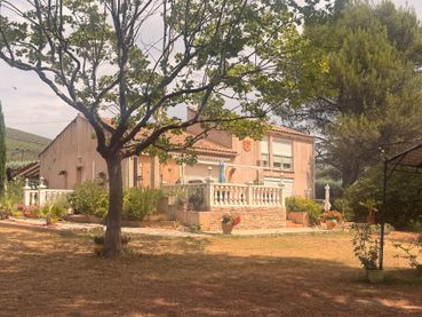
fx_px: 476
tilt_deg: +4.5
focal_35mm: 39
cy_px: 171
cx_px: 226
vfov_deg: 36.8
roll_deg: +0.7
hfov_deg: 47.8
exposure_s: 1/3953
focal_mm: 6.76
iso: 80
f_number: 1.78
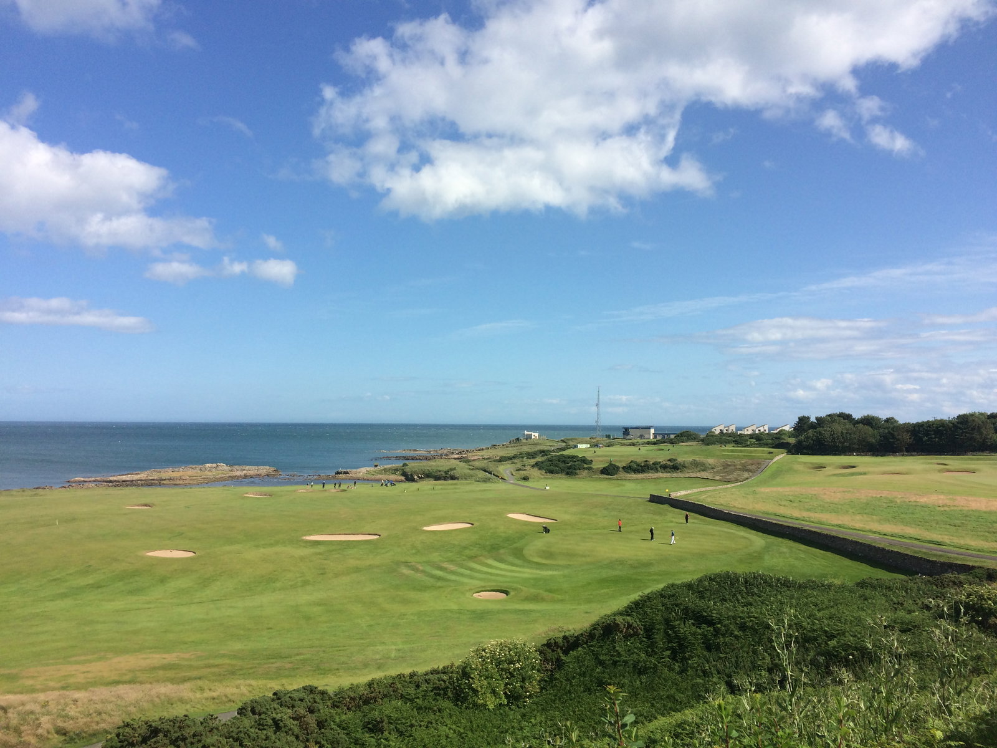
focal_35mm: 29
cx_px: 498
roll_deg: -0.1
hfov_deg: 61.7
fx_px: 835
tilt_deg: +1.2
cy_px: 374
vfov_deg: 48.2
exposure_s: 1/2740
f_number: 2.2
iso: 32
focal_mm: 4.15
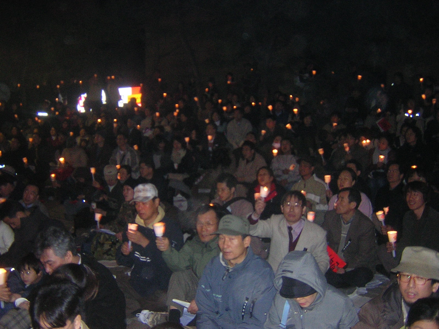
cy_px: 164
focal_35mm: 36
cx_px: 220
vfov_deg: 39.7
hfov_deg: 51.4
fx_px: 457
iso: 400
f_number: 2.6
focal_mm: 4.7
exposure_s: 1/60.1
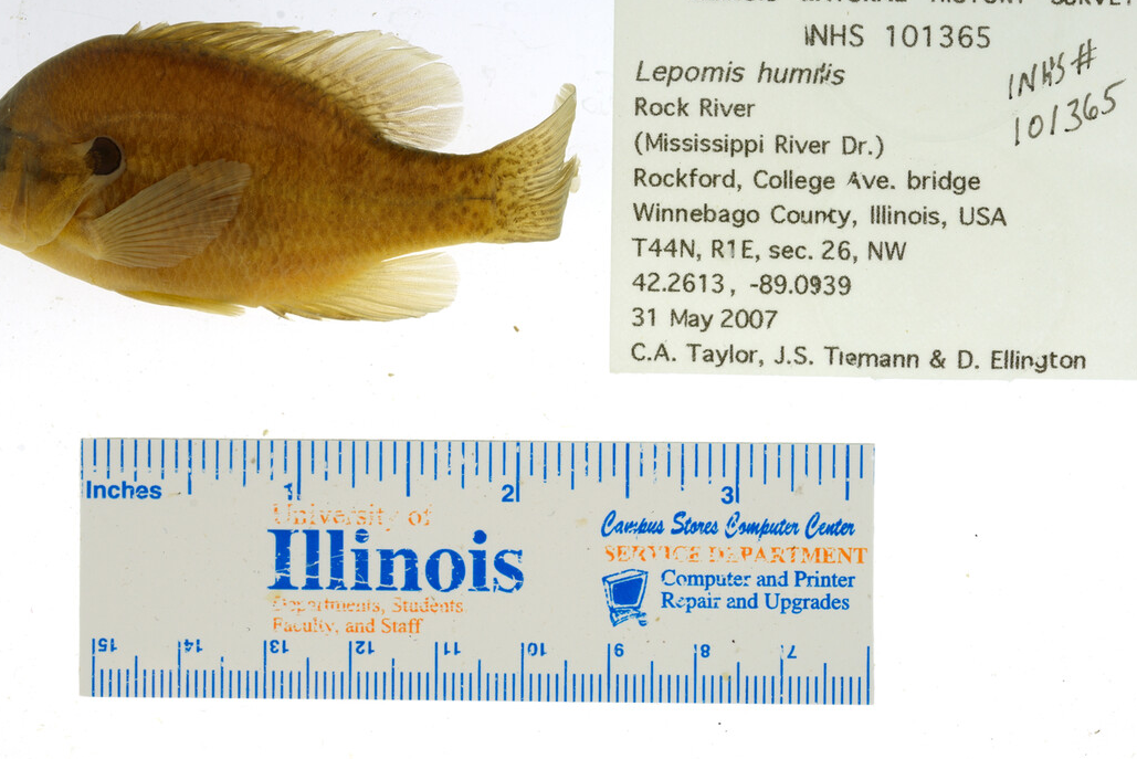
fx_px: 2212
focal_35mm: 70
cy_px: 331
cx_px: 523
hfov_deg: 28.8
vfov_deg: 19.5
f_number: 10
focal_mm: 60
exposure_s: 1/160
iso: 100
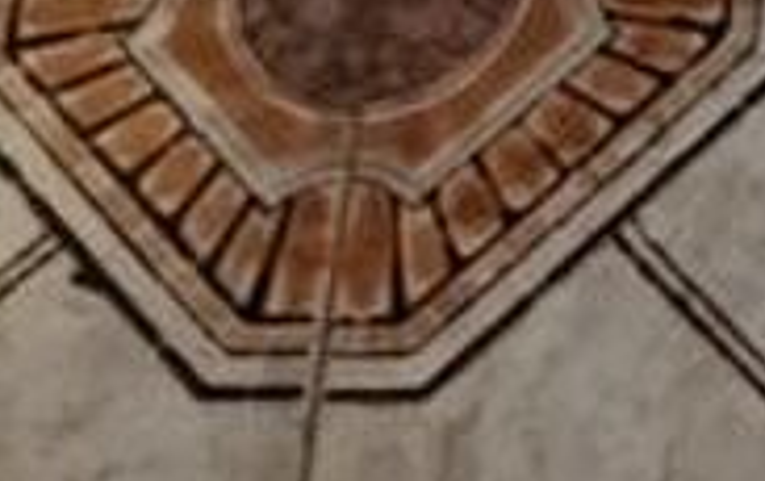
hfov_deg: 9.7
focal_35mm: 208
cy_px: -1328
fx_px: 4343
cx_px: 1216
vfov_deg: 5.6
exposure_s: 1/17
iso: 1050
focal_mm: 4.74
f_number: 1.79
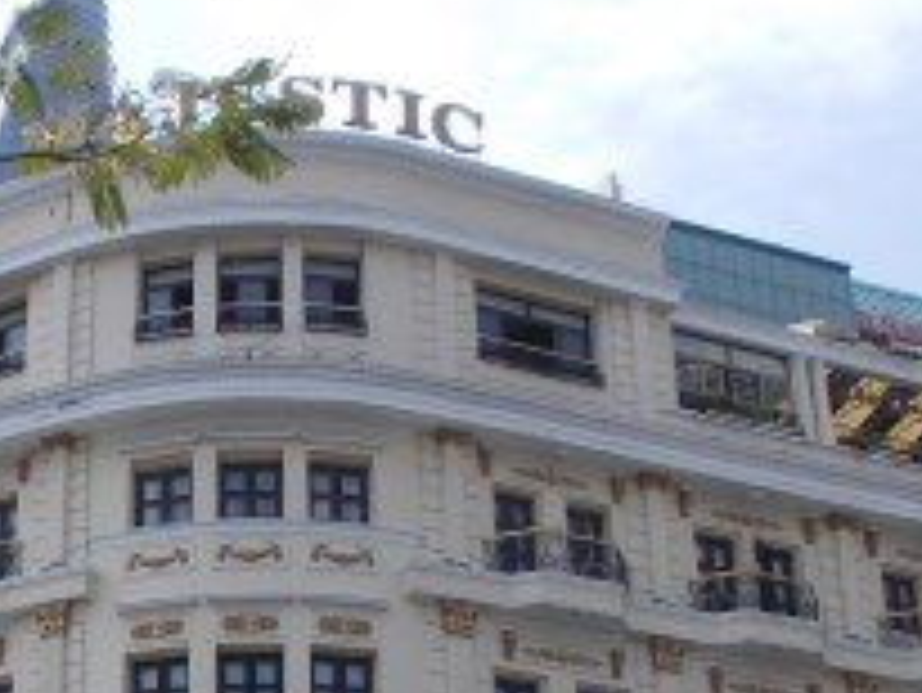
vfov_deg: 20.0
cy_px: 734
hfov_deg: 26.7
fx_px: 1892
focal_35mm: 71
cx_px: 153
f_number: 5.4
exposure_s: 1/400
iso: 80
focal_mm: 4
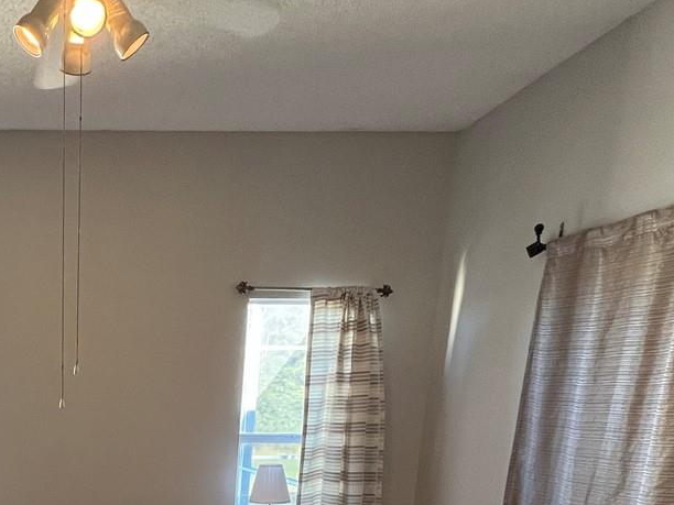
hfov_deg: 47.6
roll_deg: +0.0
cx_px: 48
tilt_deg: -12.9
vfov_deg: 35.1
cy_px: 570
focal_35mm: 34
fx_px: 662
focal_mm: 1.57
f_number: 1.8
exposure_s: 1/120
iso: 250
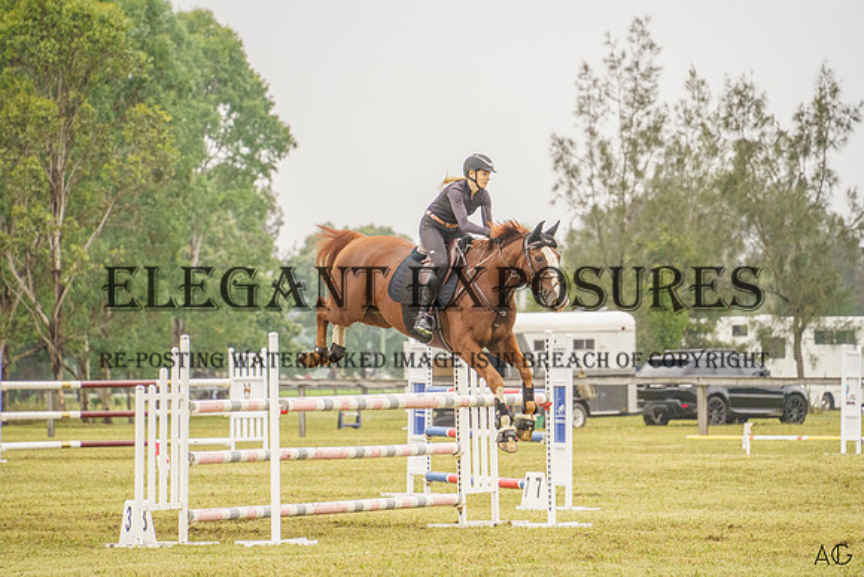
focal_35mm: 216
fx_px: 5175
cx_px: 456
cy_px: 304
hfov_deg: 9.5
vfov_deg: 6.4
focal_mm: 200
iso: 3200
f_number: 5.6
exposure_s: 1/1600
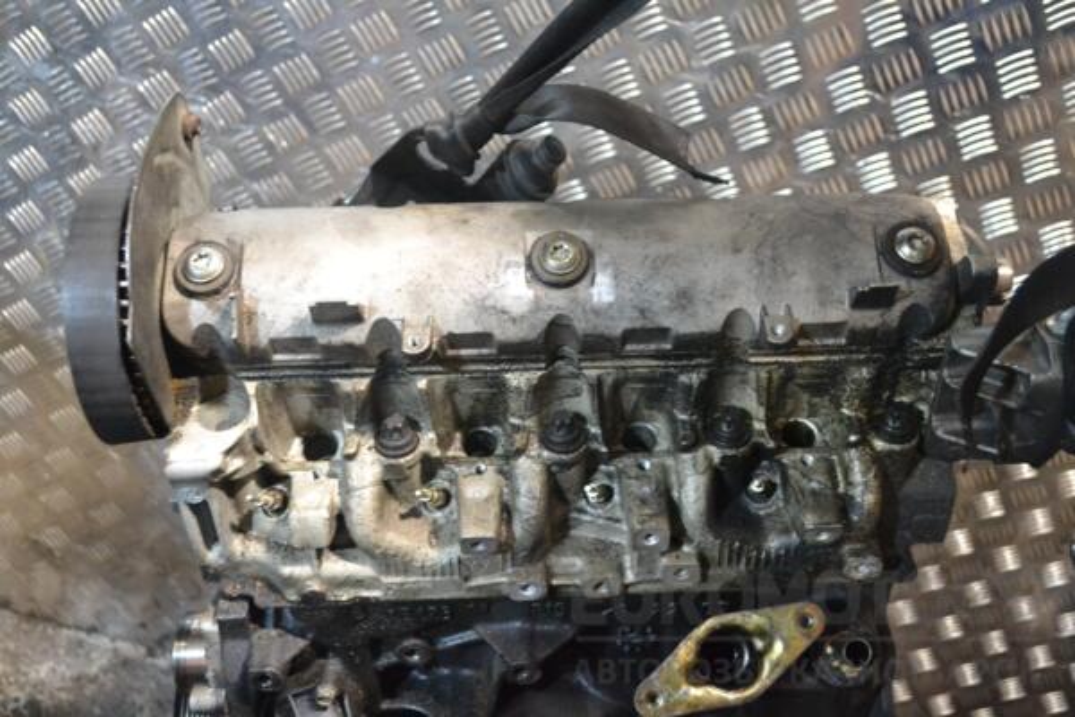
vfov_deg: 36.9
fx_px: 1075
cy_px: 358
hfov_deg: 53.1
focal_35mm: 36
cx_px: 538
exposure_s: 1/80
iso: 3200
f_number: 4.5
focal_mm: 24
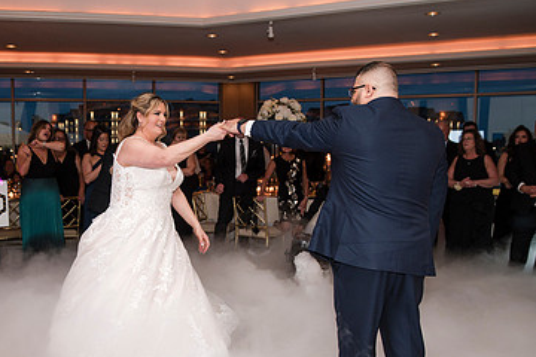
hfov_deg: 47.7
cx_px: 180
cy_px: 220
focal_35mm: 40
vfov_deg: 33.3
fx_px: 596
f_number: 2.8
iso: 800
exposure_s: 1/60
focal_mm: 24
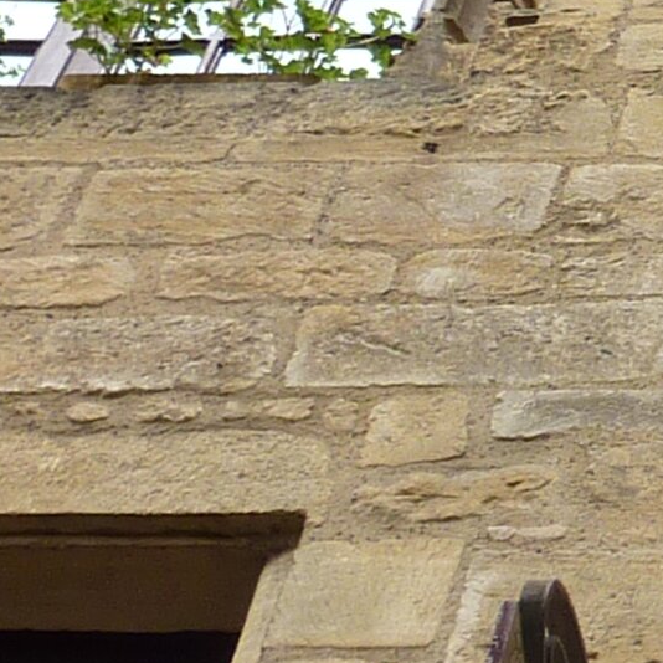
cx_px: 1249
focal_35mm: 151
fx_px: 3272
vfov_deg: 11.6
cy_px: 371
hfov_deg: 10.7
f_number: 4
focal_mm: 4.1
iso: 80
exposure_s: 1/160
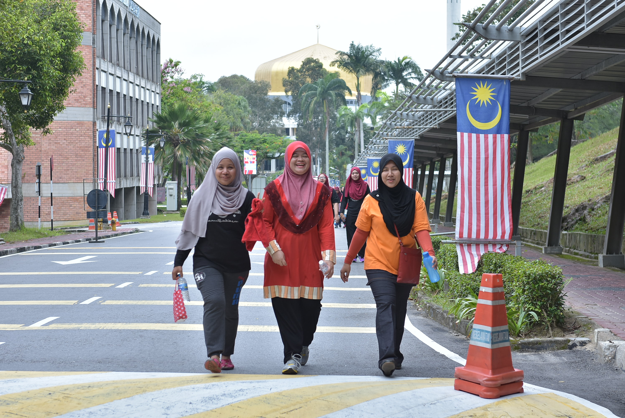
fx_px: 1512
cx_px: 312
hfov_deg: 23.4
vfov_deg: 15.7
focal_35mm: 87
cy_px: 209
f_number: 4.5
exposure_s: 1/320
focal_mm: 58
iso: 200
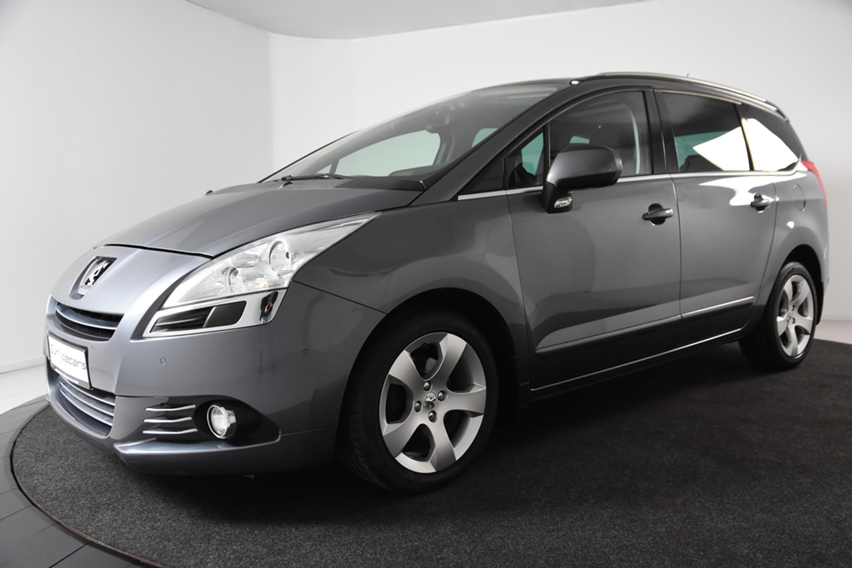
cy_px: 284
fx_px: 710
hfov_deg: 61.9
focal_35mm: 30
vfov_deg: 43.6
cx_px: 426
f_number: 4
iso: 1600
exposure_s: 1/60
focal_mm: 20
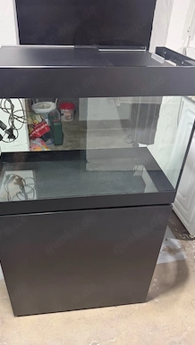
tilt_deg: -34.5
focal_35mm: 27
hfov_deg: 42.9
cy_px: 174
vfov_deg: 69.8
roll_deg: -2.4
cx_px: 89
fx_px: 248
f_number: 1.78
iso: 640
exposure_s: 1/50
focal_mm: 6.76
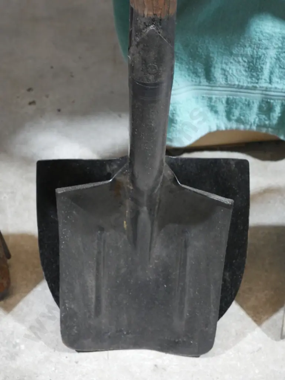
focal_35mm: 74
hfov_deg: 19.9
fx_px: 812
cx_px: 142
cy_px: 190
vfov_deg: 26.3
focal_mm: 37
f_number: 5.5
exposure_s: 1/80
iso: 3200
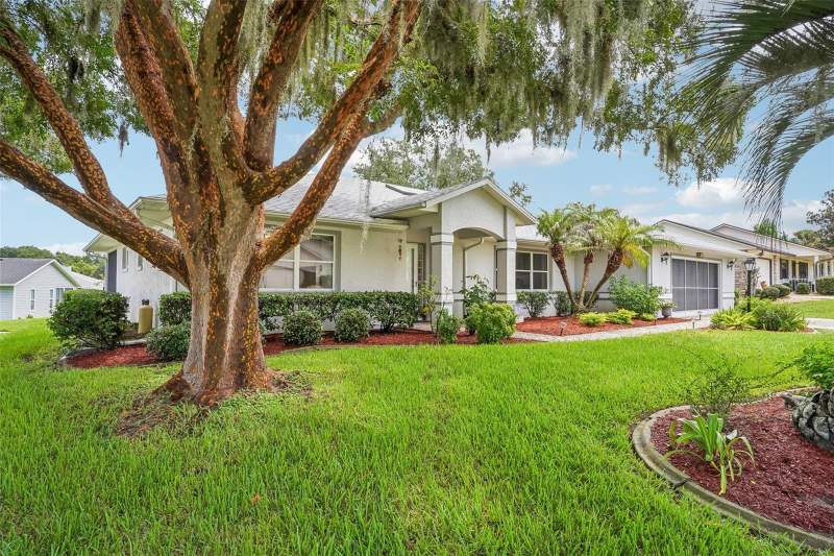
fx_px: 463
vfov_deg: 61.9
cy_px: 278
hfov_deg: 84.0
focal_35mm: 20
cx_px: 417
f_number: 20
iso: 400
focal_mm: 20
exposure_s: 1/30
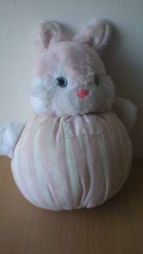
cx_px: 76
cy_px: 128
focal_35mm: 42
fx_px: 283
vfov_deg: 48.4
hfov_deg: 28.3
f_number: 3.1
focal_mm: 6.3
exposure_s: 1/60
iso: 70
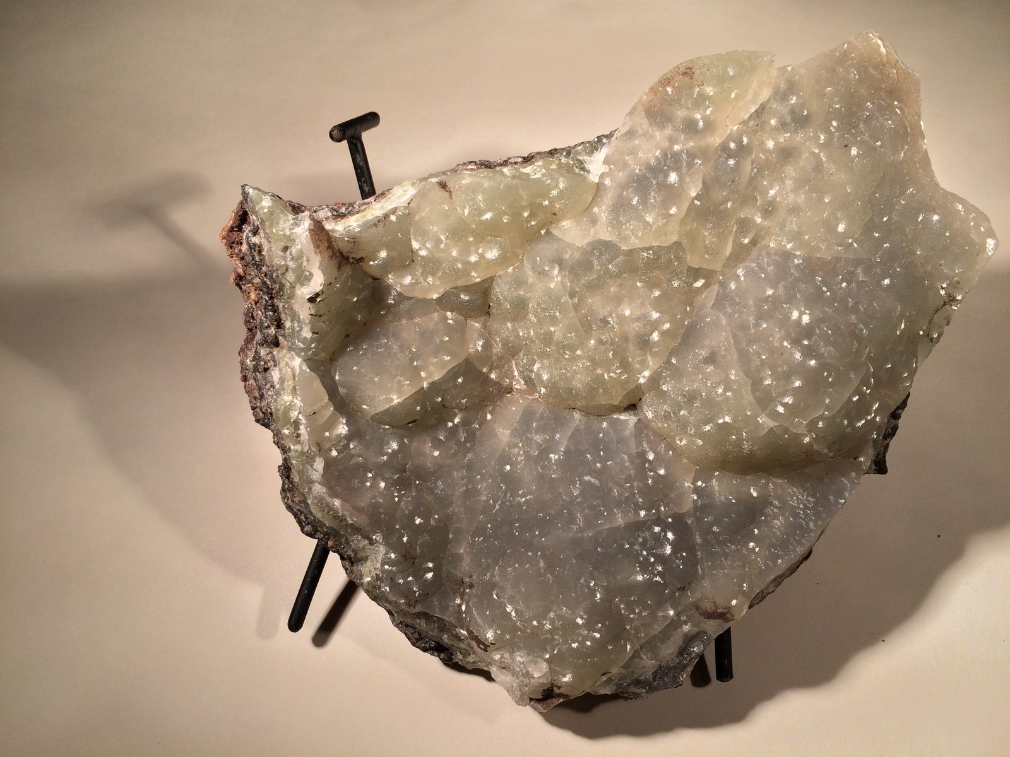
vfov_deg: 48.2
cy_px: 378
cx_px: 505
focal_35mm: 29
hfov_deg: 61.7
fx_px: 846
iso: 32
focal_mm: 4.15
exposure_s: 1/155
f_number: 2.2
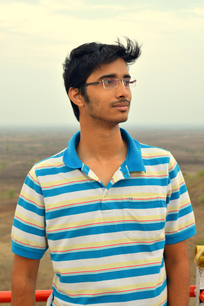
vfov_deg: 29.3
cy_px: 153
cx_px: 102
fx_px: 588
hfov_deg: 19.7
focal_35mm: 69
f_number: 5.6
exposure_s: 1/60
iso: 100
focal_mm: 46
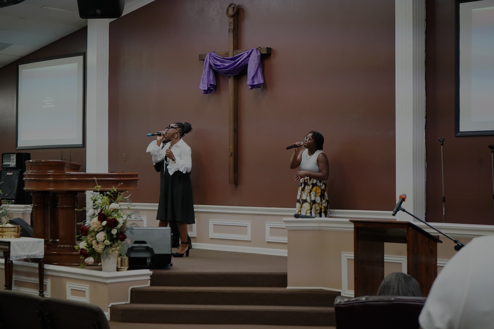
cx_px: 247
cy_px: 164
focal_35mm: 70
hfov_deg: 28.8
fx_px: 960
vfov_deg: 19.5
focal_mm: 70
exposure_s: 1/80
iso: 5000
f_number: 5.6
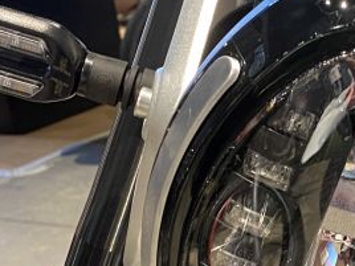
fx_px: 1056
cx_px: 385
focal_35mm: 103
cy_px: 197
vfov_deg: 14.3
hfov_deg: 18.4
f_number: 1.8
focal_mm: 4.25
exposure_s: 1/50
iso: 250
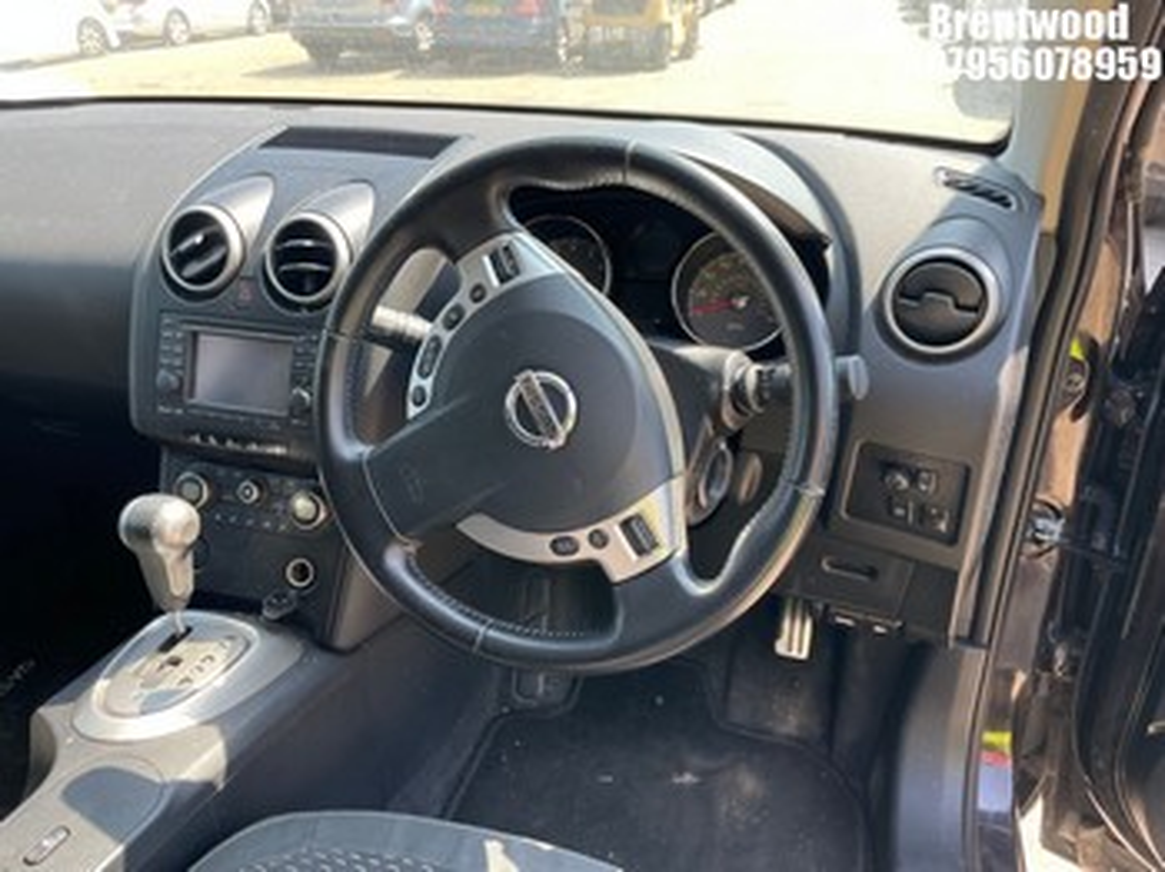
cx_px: 582
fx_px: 874
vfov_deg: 53.0
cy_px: 436
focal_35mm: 26
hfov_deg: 67.3
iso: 32
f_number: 1.6
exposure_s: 1/167
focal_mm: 4.2
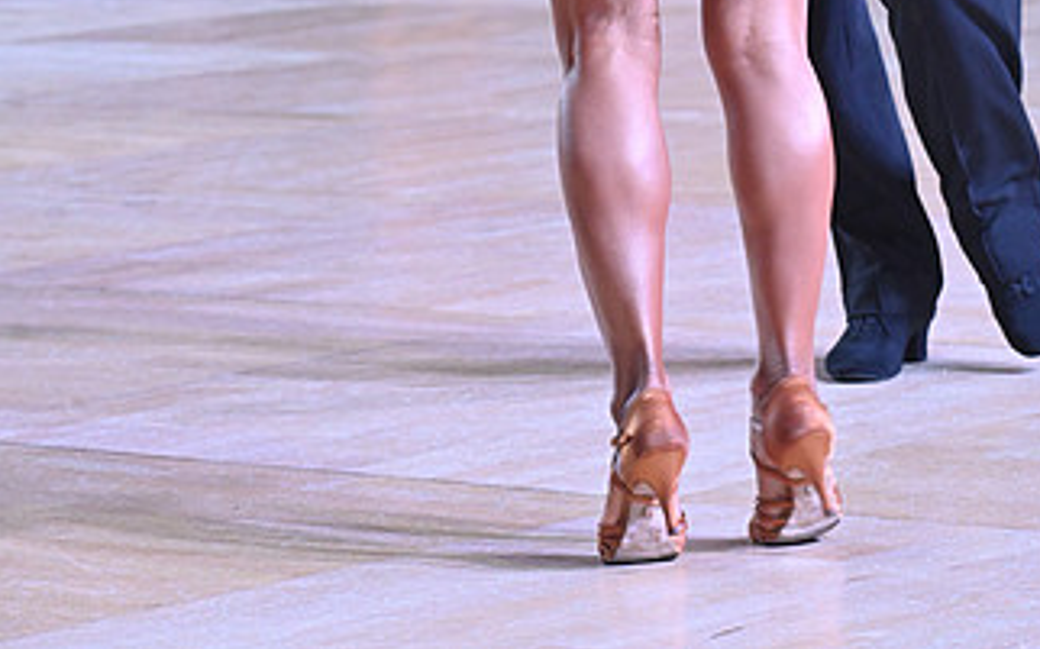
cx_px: 622
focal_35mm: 193
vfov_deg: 6.7
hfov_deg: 10.9
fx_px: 5468
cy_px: -278
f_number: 6.3
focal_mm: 105
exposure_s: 1/400
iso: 4000
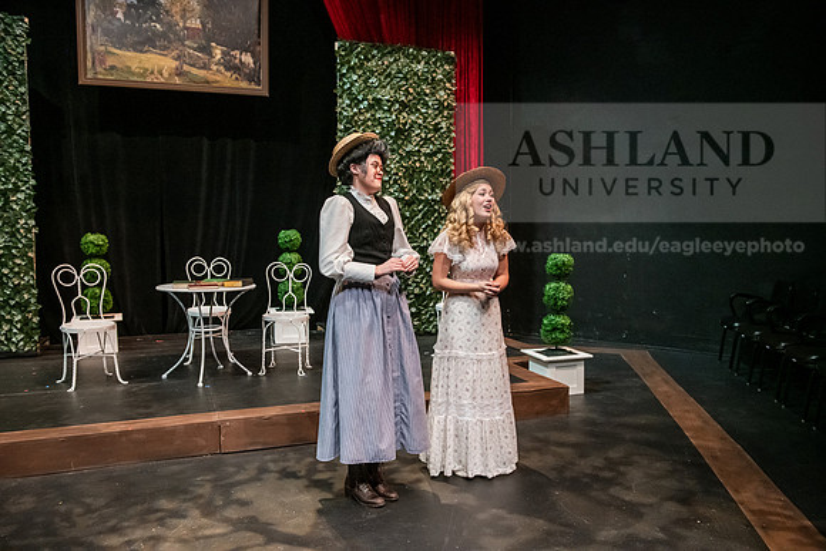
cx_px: 413
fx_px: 711
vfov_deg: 42.3
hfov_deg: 60.3
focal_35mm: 31
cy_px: 276
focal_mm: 31
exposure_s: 1/200
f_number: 3.5
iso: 4000
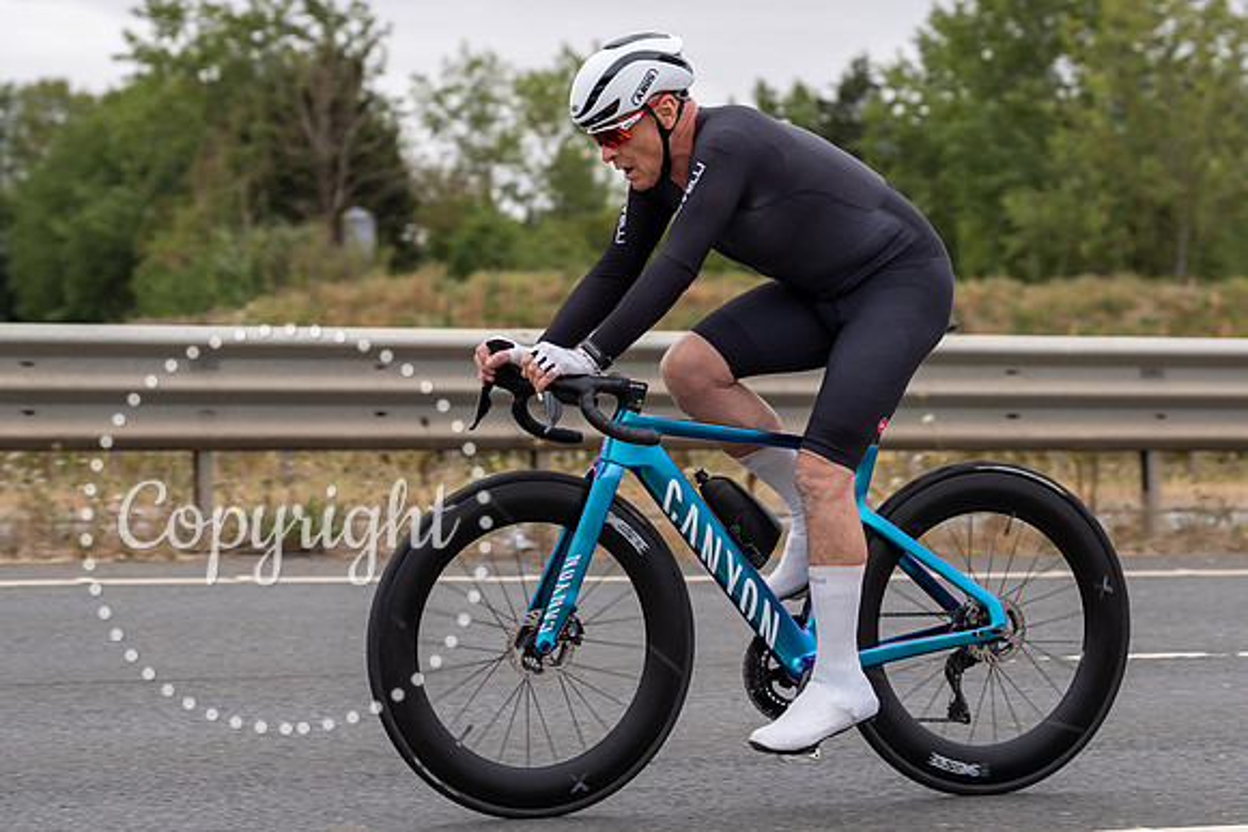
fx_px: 3946
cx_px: 745
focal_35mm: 114
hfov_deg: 18.0
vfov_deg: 12.0
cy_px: 337
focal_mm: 70
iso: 100
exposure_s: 1/800
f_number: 3.5
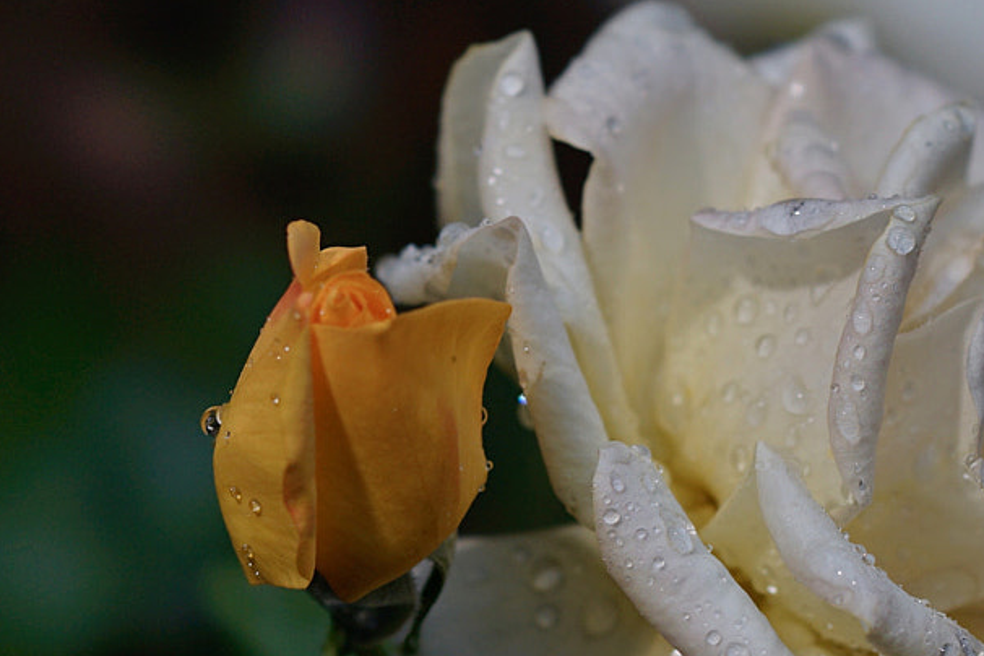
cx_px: 378
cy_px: 354
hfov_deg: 7.8
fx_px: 7215
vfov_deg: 5.2
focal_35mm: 264
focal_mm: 100
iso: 160
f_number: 5.6
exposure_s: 1/100
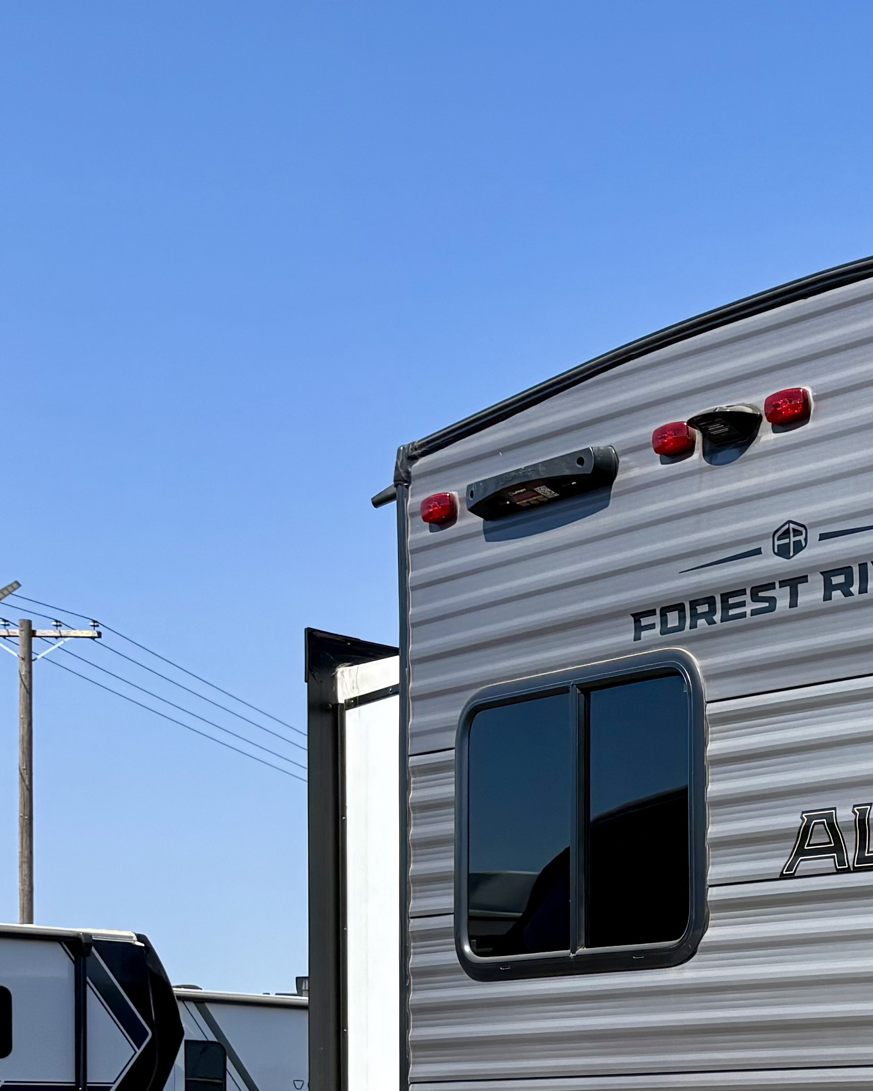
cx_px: 1502
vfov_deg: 27.3
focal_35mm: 65
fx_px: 2099
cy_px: 1126
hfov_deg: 18.9
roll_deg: +0.5
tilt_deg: +0.6
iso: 80
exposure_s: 1/3953
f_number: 1.78
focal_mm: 6.76
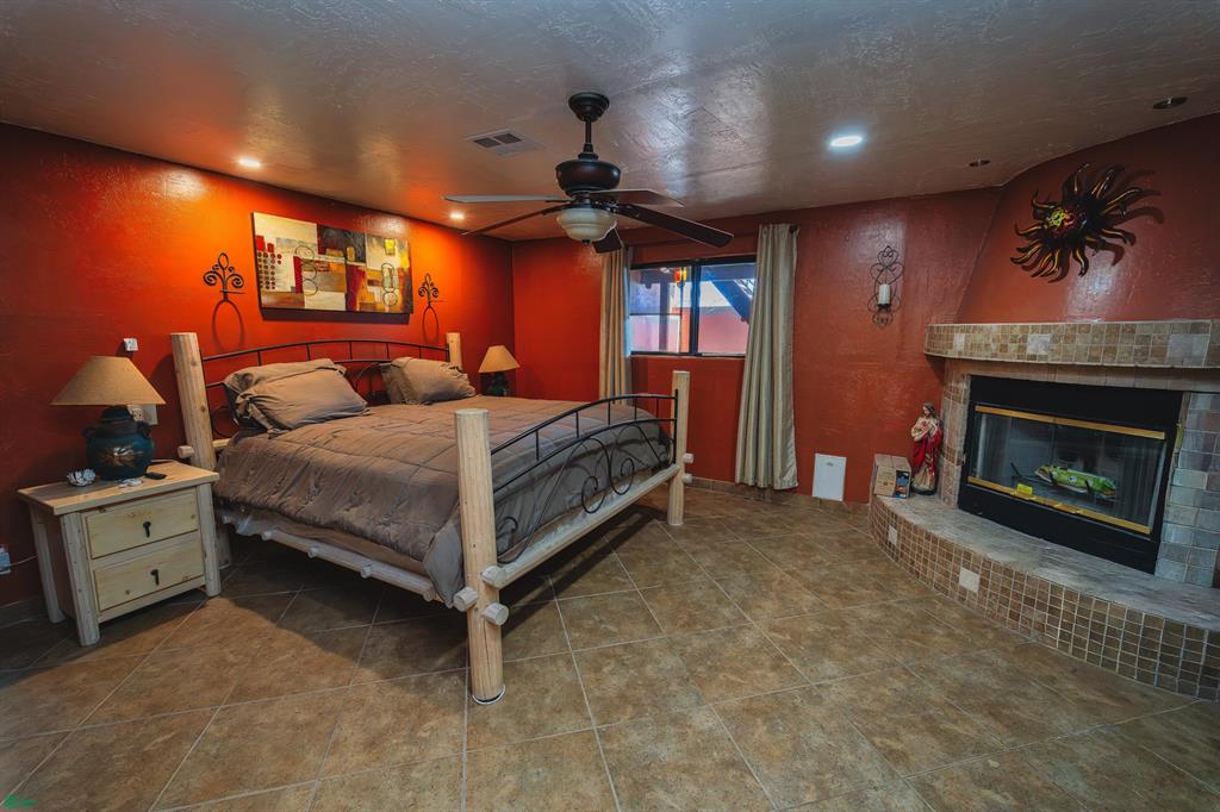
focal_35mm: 14
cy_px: 406
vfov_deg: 81.2
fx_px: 474
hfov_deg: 104.3
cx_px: 610
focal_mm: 14
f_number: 4
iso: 1250
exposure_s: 1/60
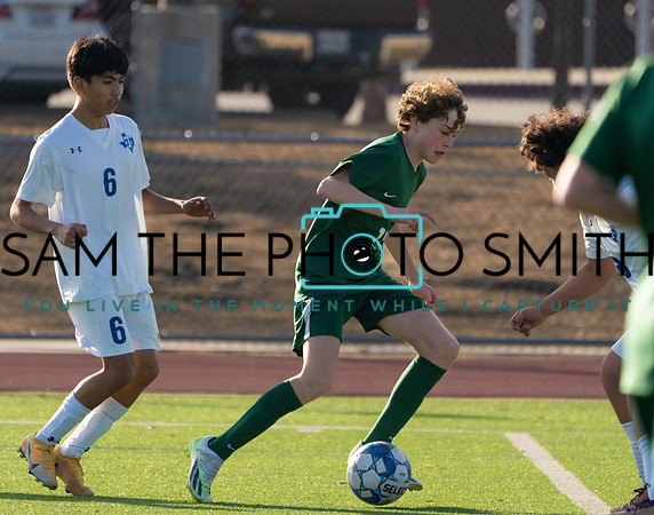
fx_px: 12559
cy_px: 224
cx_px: 329
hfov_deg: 3.0
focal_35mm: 653
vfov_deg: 2.3
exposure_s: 1/1250
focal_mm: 400
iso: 400
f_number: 5.6
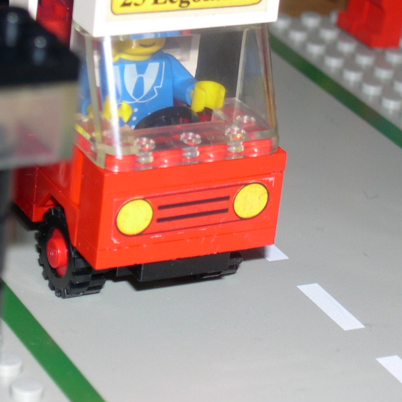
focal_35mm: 152
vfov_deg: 11.5
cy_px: 187
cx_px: 189
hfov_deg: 11.5
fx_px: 1997
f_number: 4.1
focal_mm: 17.4
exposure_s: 1/60
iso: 100
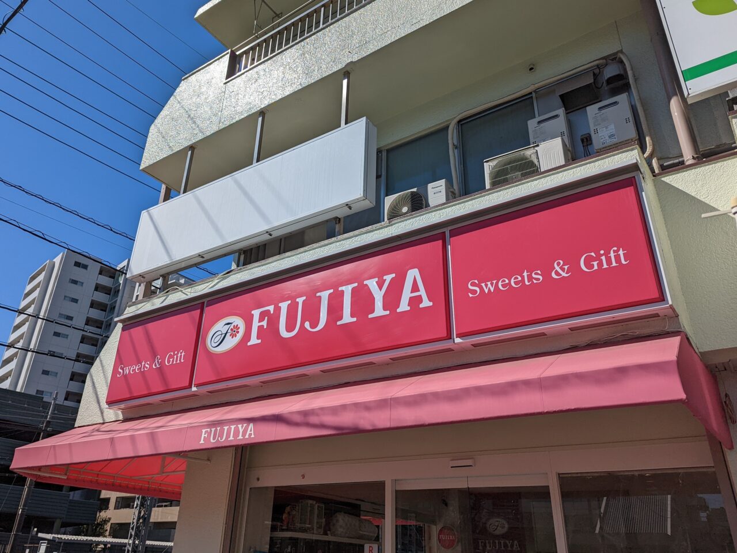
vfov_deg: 56.8
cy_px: 276
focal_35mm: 24
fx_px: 511
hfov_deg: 71.6
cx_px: 368
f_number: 1.85
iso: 48
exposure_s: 1/7519
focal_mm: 6.81
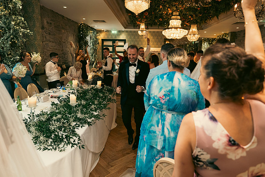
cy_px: 88
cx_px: 132
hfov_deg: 73.7
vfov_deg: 53.2
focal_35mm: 24
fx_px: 177
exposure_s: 1/160
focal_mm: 24
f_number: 3.5
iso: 2500
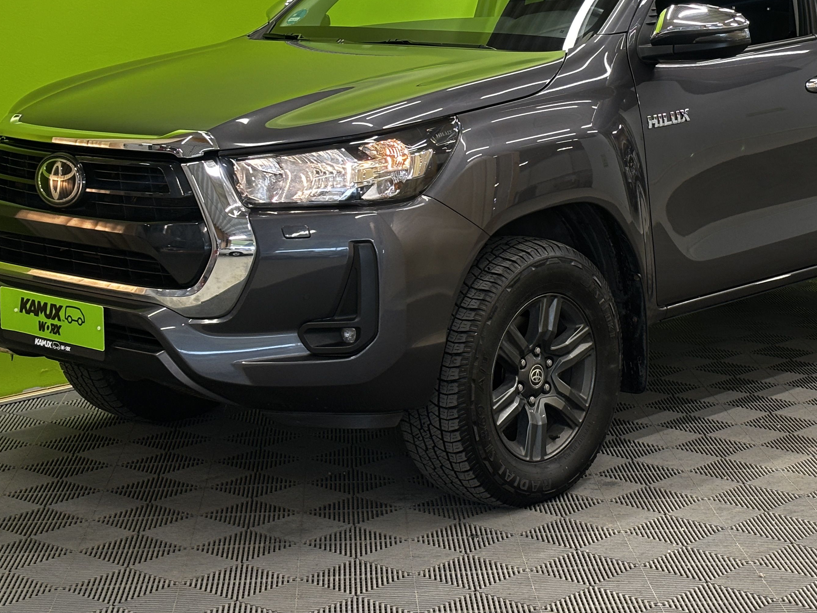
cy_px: 155
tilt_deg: -6.1
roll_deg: +0.0
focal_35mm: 78
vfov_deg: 18.8
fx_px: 1841
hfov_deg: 24.9
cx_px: 546
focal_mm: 5.96
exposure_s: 1/50
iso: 64
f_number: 1.6
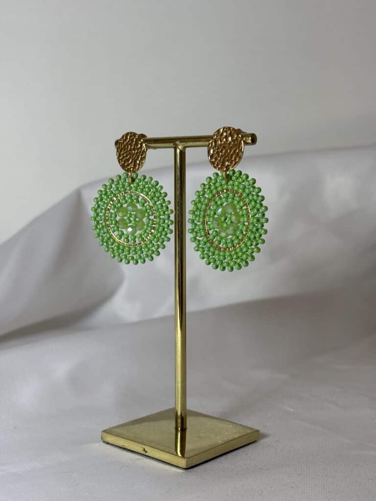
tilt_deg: -5.2
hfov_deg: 28.0
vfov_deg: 36.8
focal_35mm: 52
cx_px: 188
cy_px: 250
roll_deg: -1.8
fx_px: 753
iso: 25
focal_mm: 5.96
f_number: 1.6
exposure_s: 1/153
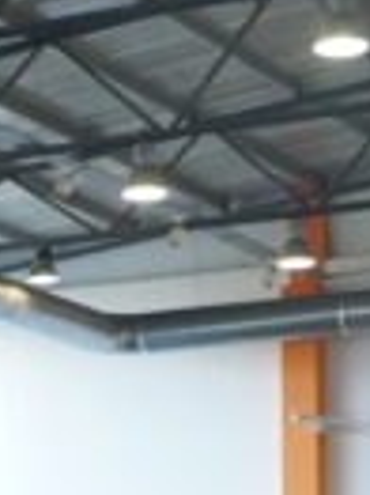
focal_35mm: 190
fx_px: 2712
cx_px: -353
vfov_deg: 10.1
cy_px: 756
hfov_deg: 7.5
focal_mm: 41
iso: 2000
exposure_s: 1/250
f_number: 4
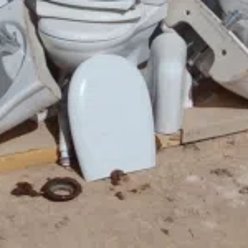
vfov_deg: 16.9
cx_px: 200
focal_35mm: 98
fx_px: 794
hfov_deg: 17.6
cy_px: -56
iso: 102
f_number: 1.8
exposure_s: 1/3378
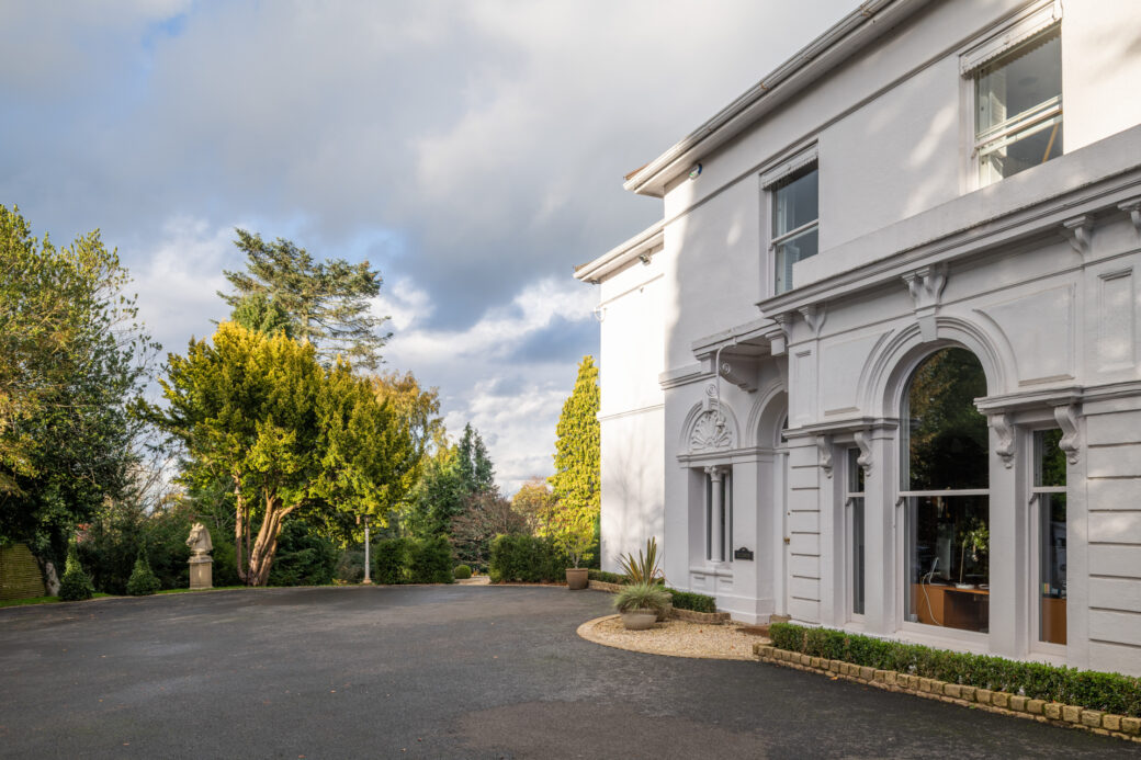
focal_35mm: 24
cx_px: 570
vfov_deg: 53.1
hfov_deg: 73.8
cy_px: 380
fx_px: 760
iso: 100
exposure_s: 1/400
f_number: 5.6
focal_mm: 24
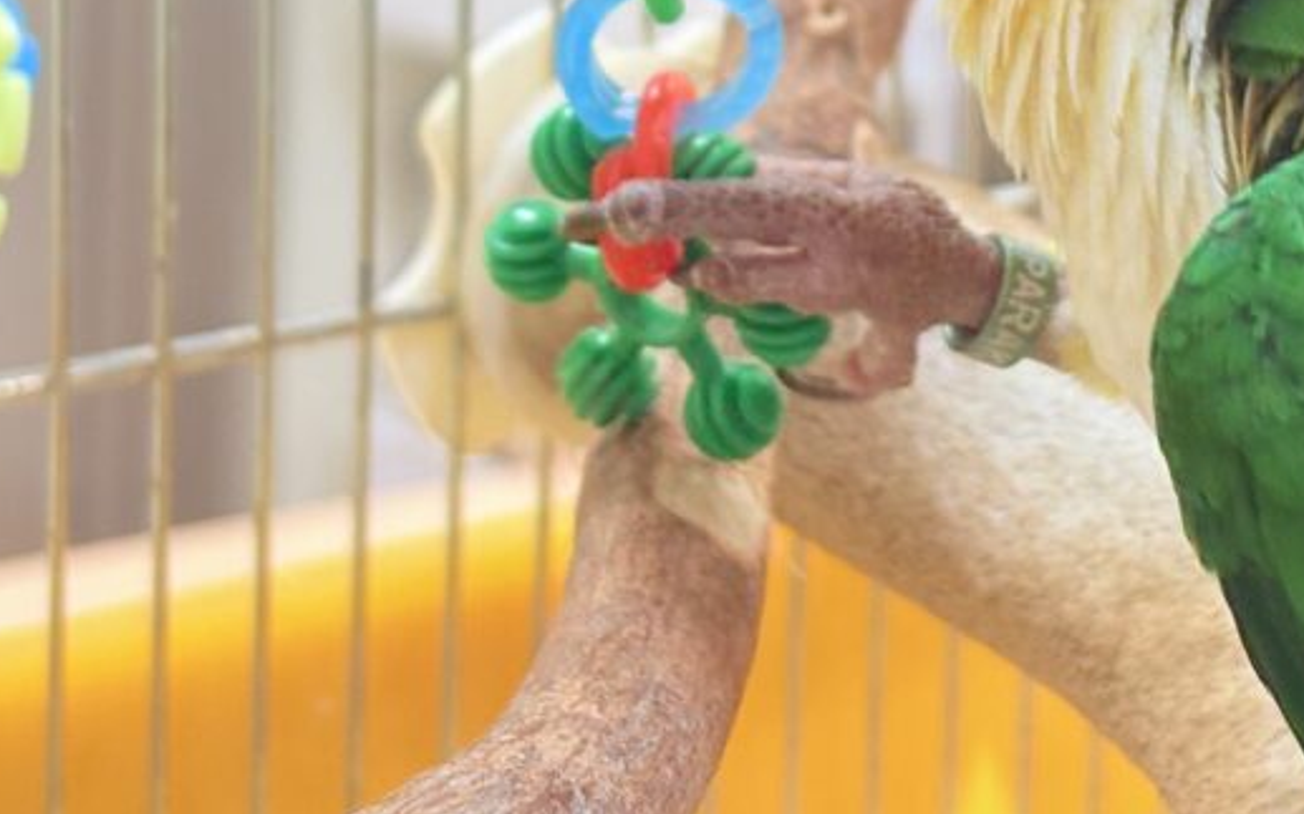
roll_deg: -2.6
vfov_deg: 10.0
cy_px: -305
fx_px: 4548
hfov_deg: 16.2
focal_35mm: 128
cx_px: 1110
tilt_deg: -6.6
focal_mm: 5.96
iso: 80
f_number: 1.6
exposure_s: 1/99
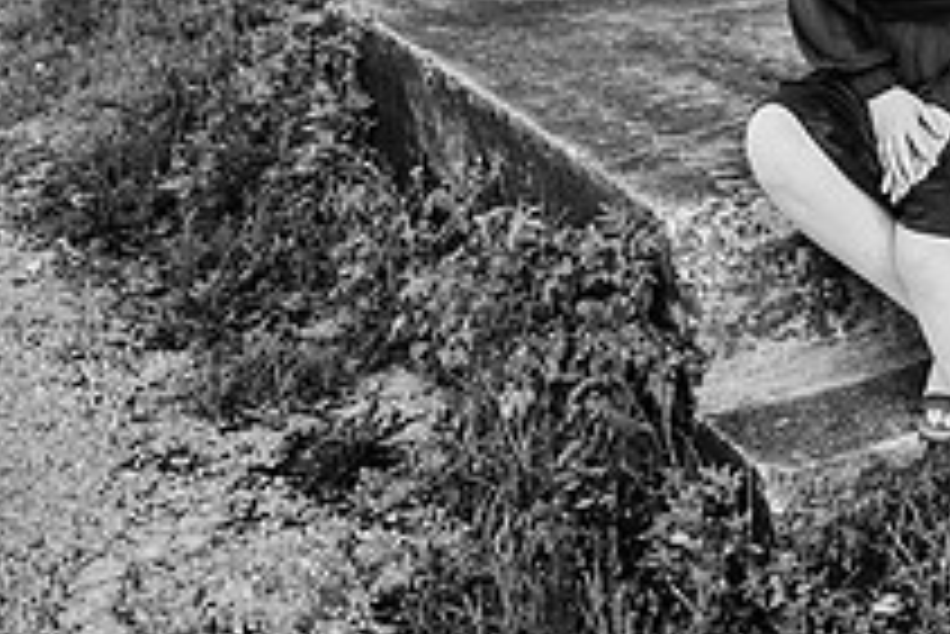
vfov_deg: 19.8
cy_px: -43
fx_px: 1743
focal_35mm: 66
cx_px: 1040
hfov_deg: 27.9
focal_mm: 24
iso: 100
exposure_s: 1/400
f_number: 2
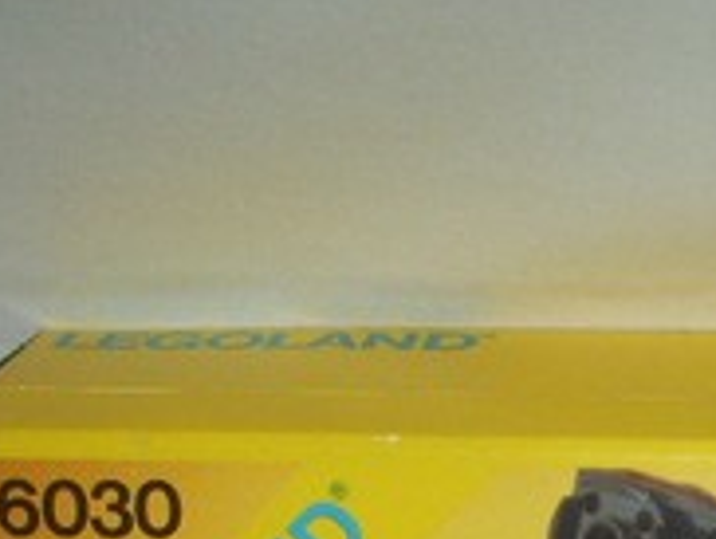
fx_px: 2837
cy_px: 775
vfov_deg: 10.5
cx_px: 905
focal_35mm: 137
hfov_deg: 13.9
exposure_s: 1/45
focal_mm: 6.6
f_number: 3.5
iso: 100
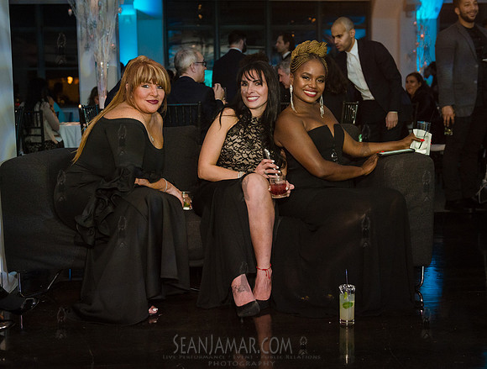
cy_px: 171
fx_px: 657
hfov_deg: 40.6
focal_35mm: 47
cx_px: 240
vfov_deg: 31.3
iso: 2500
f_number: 3.5
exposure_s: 1/400
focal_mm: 40
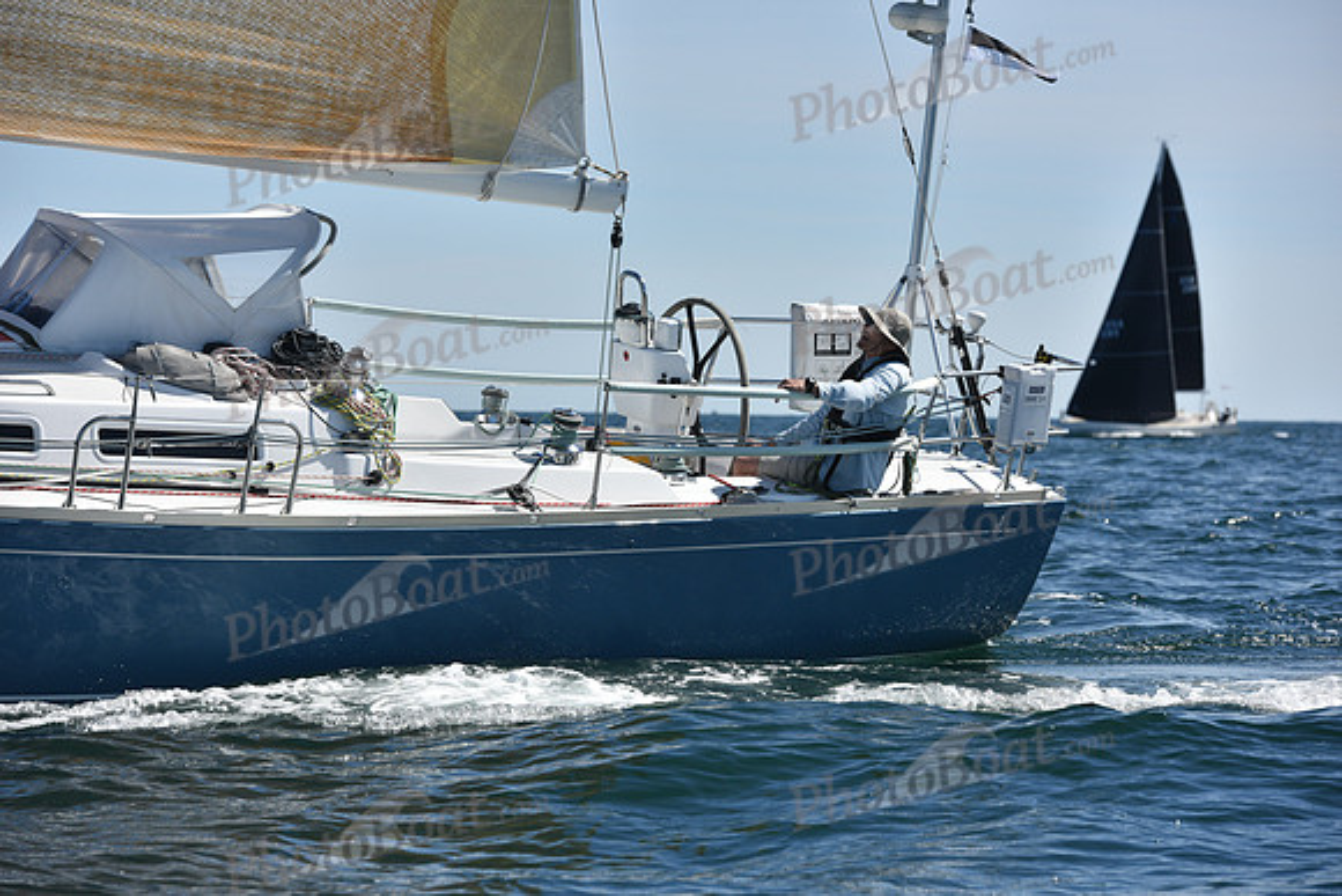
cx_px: 671
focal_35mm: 160
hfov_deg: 12.8
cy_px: 448
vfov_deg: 8.6
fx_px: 5966
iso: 250
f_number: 7.1
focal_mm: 160
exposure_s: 1/1600
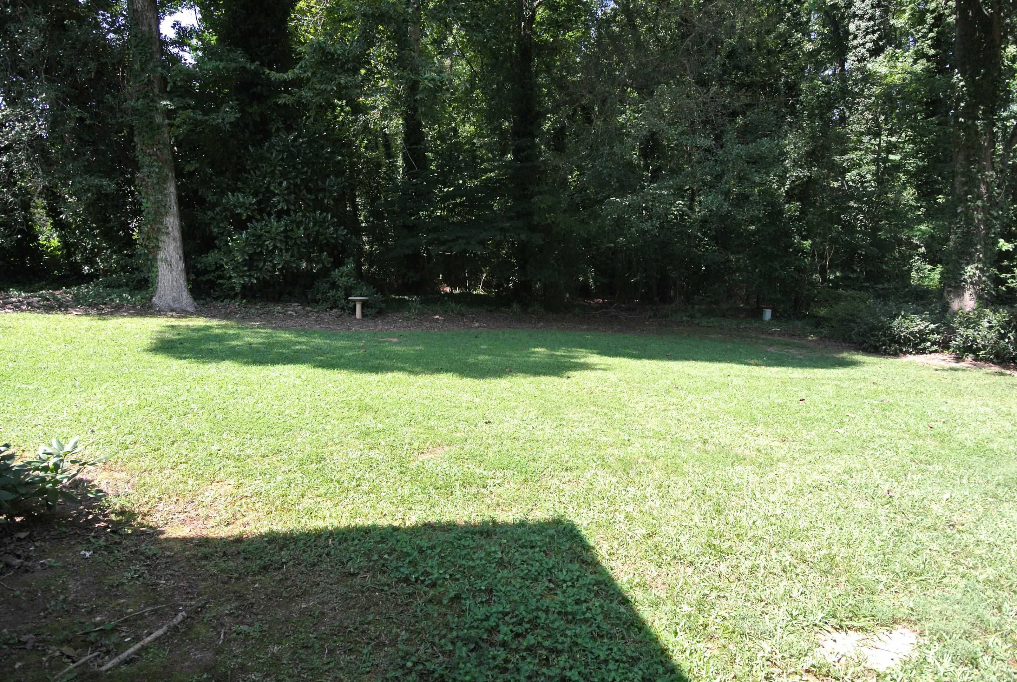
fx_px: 510
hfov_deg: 89.9
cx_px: 508
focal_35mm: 18
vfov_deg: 67.6
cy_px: 341
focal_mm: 6.7
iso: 100
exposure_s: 1/200
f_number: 3.5
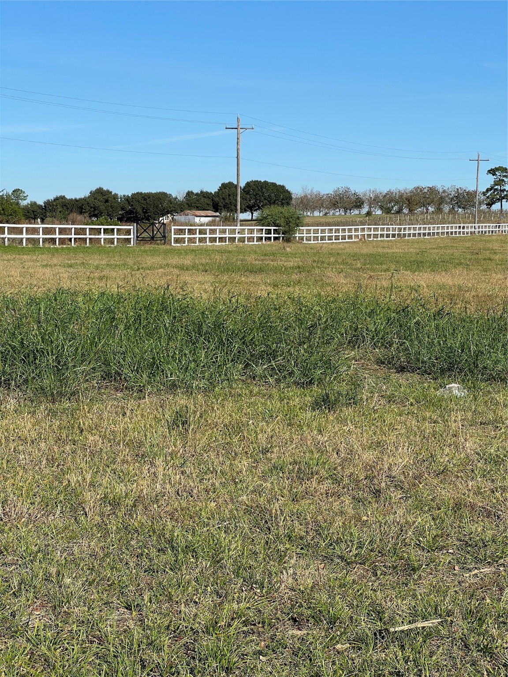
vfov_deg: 25.3
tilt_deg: -3.8
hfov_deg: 19.1
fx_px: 1507
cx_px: 254
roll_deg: +0.6
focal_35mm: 77
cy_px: 338
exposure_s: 1/960
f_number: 2.8
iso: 32
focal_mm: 9
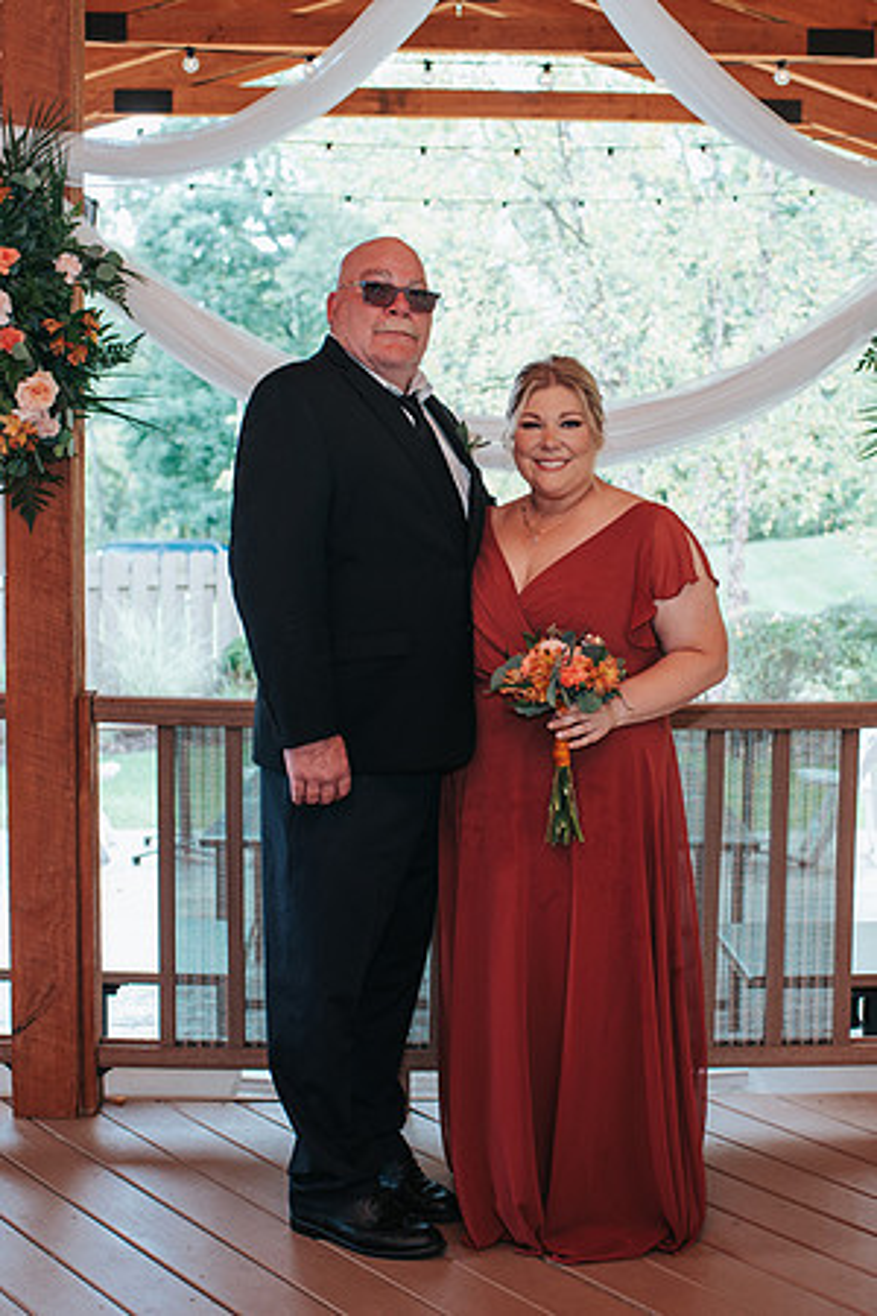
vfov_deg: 37.6
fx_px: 1931
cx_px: 526
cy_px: 657
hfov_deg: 25.5
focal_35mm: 53
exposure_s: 1/200
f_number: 3.2
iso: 360
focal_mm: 35
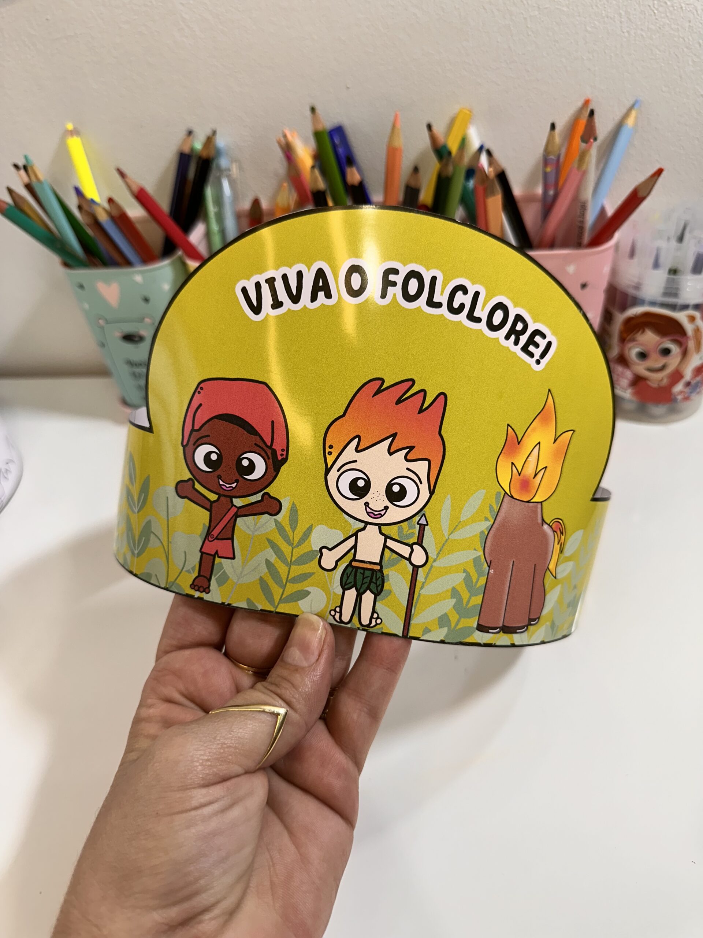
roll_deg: +7.1
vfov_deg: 71.6
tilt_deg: -41.1
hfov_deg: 56.8
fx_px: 650
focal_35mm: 24
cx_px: 352
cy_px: 469
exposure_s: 1/120
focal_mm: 6.86
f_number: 1.78
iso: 64
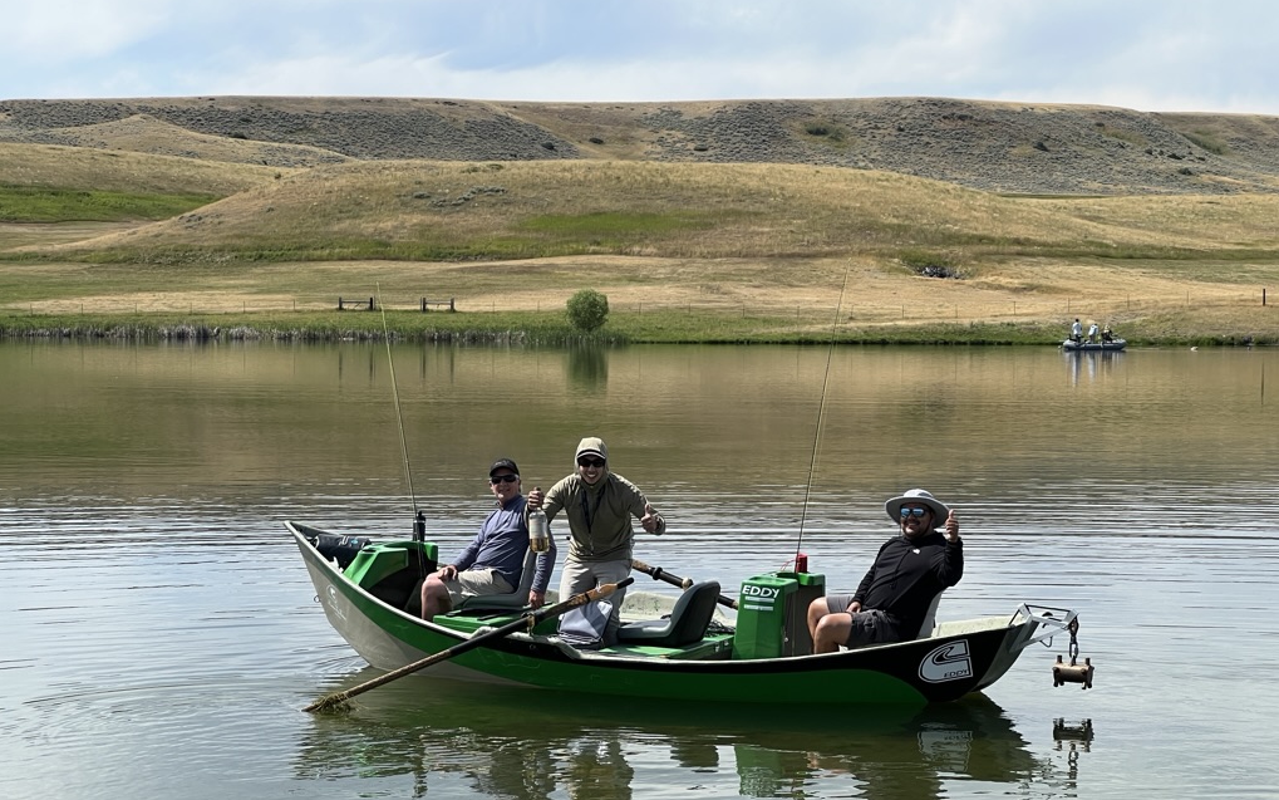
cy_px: 465
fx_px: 2858
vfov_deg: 15.9
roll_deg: -0.2
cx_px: 640
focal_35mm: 82
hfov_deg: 25.2
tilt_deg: -2.6
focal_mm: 9
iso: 32
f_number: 2.8
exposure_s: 1/791
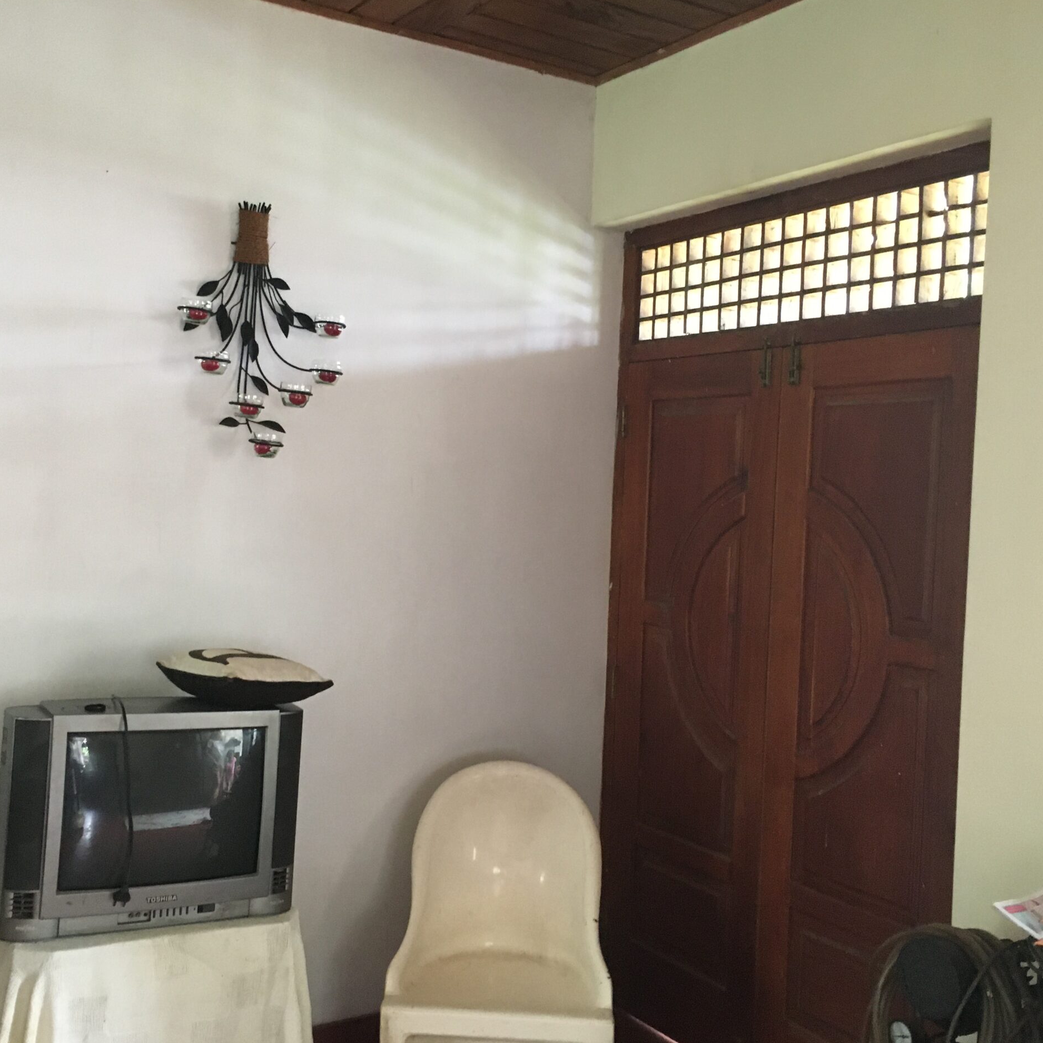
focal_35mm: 35
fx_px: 1193
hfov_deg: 47.1
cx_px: 443
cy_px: 522
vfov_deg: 47.2
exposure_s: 1/25
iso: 200
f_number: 2.2
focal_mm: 4.15
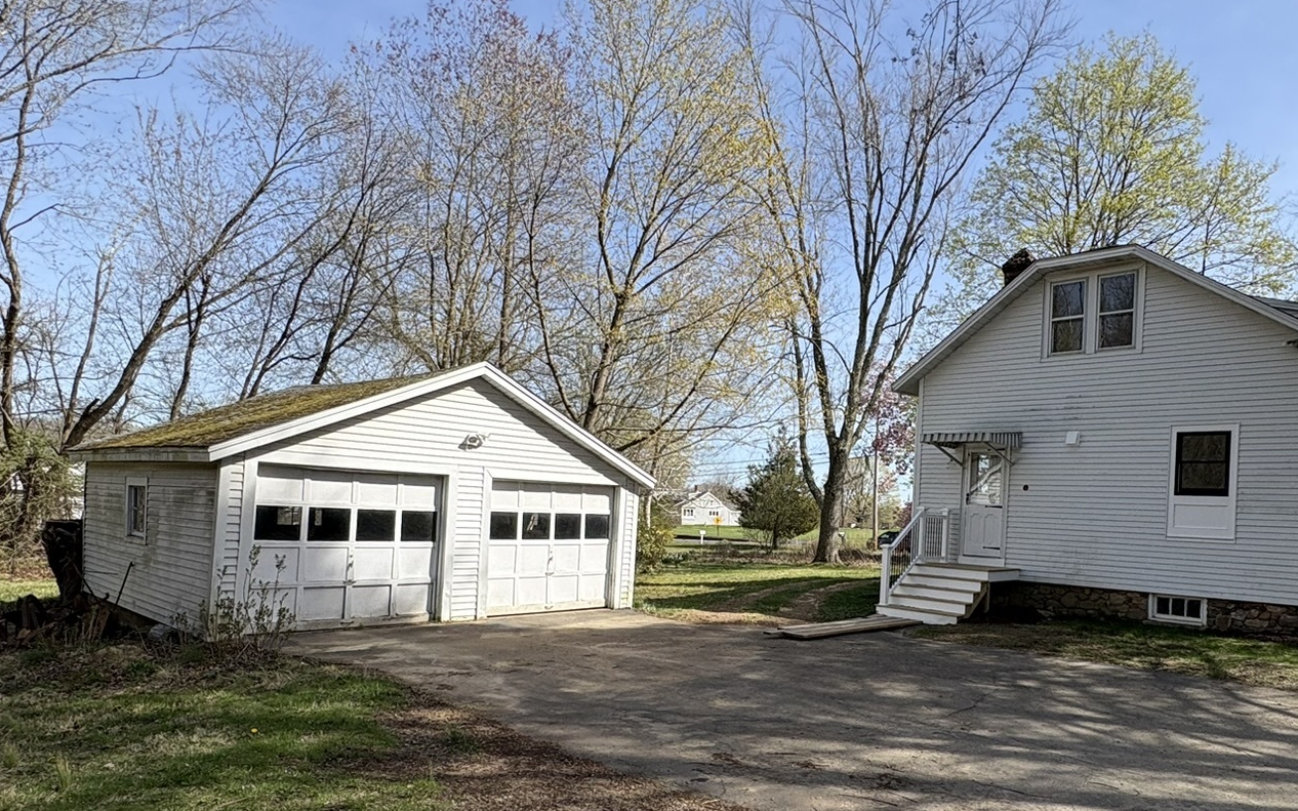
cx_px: 790
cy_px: 516
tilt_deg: +0.3
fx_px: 849
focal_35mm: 24
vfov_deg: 50.5
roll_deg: -3.0
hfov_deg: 73.8
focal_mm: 2.22
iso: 40
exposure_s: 1/1346
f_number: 2.2
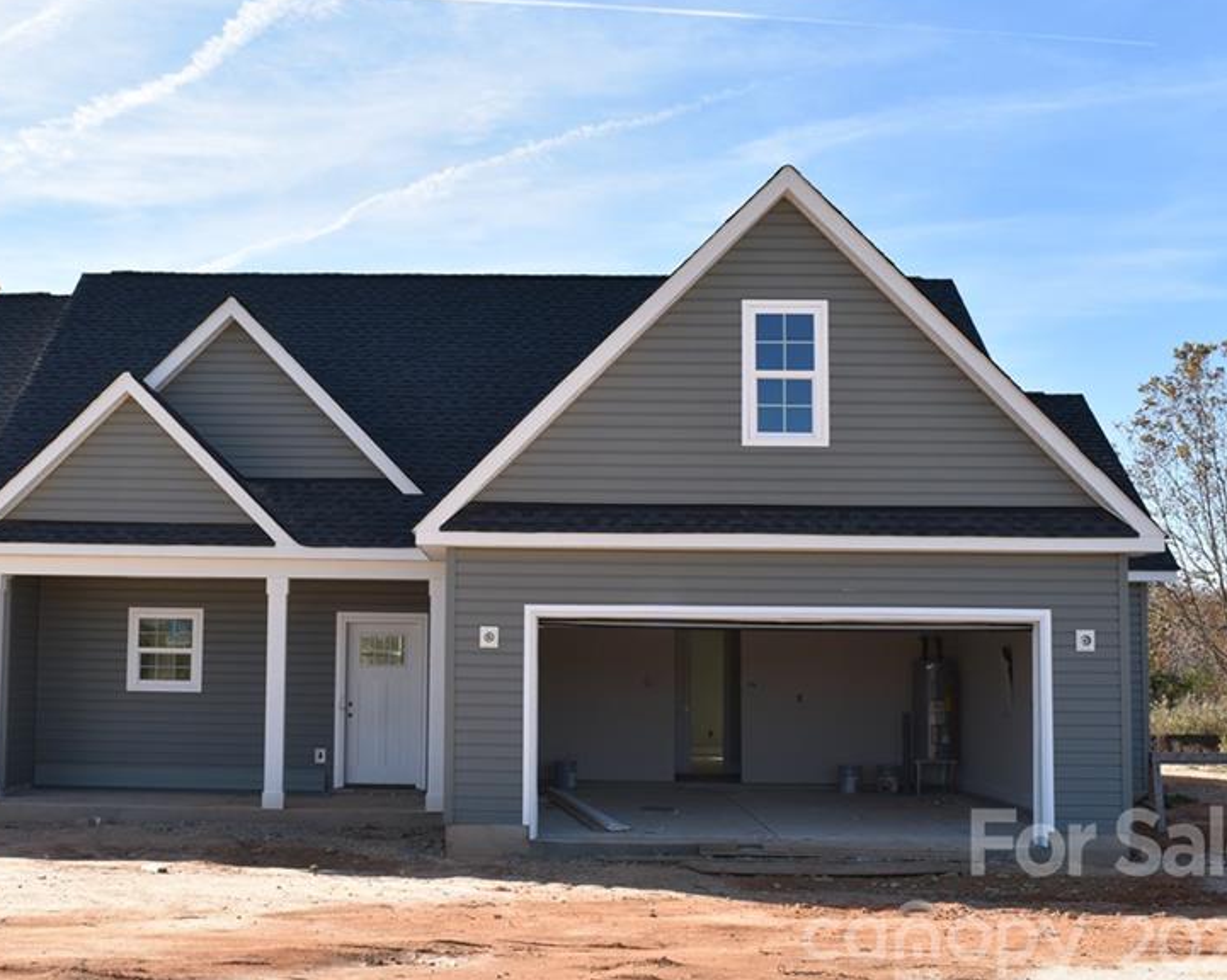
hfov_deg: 38.5
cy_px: 475
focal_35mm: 48
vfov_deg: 31.4
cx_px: 441
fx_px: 1742
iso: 100
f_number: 10
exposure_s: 1/200
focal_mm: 24
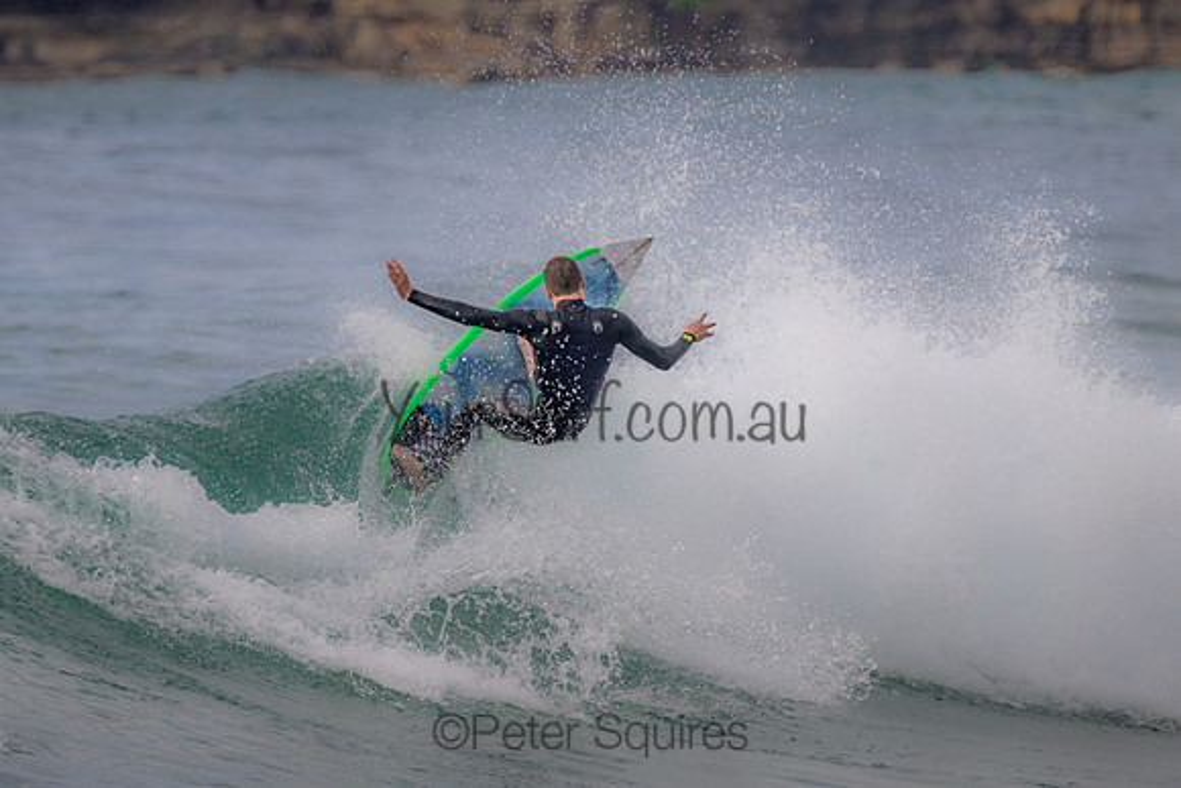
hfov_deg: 2.2
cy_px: 364
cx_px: 580
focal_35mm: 921
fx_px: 30217
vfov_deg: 1.5
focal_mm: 800
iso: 1400
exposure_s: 1/2000
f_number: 11
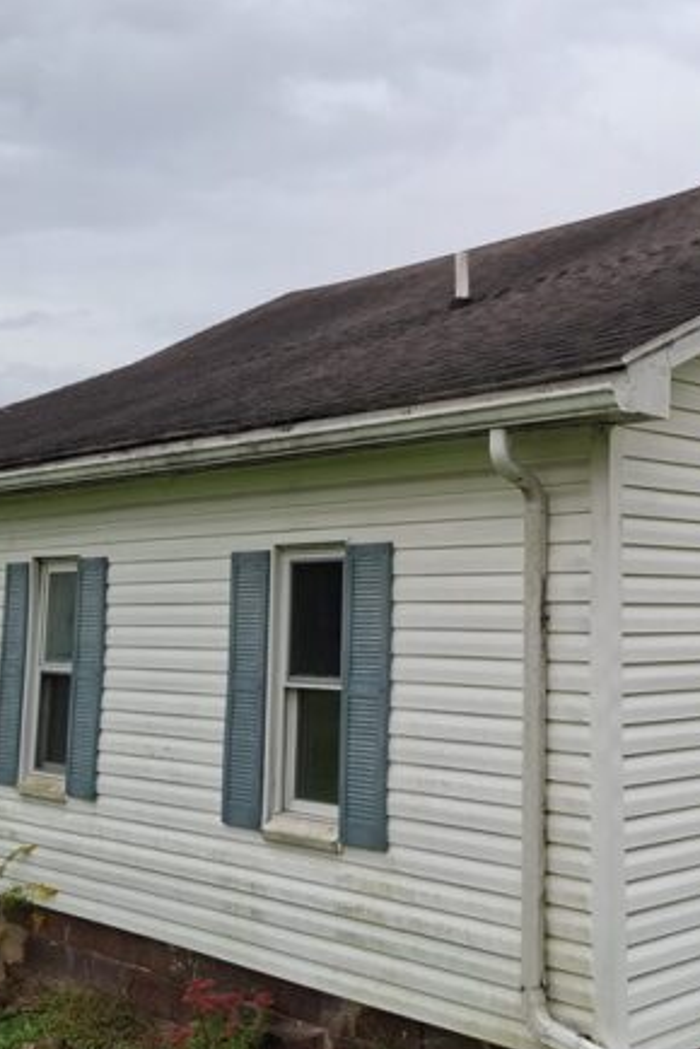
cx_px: 541
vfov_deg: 44.5
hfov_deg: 29.9
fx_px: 1283
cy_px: 487
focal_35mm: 44
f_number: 1.8
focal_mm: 5.54
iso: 50
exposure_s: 1/413
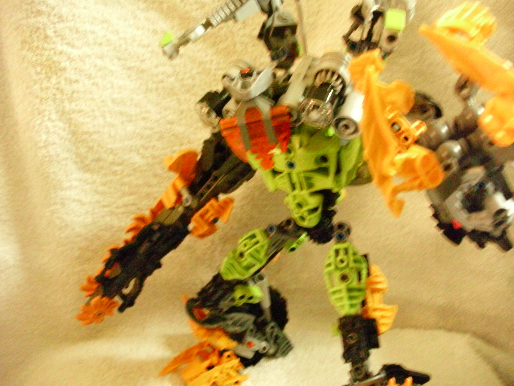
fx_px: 564
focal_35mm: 38
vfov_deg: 37.7
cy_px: 193
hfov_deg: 49.0
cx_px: 257
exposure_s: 1/7
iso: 1600
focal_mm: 6.3
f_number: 3.1
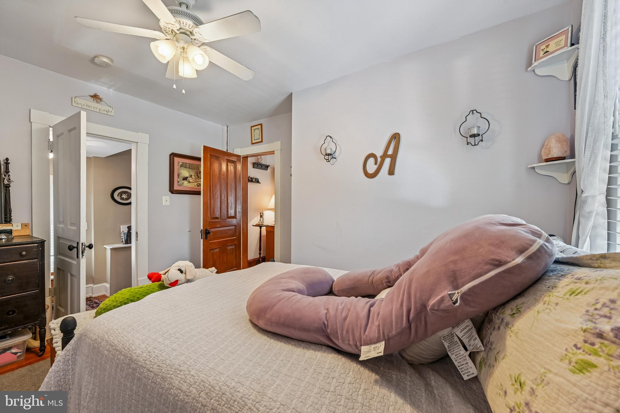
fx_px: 241
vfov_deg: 81.2
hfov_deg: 104.3
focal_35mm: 14
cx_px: 310
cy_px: 206
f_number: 8
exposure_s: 1/8
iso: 400
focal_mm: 14
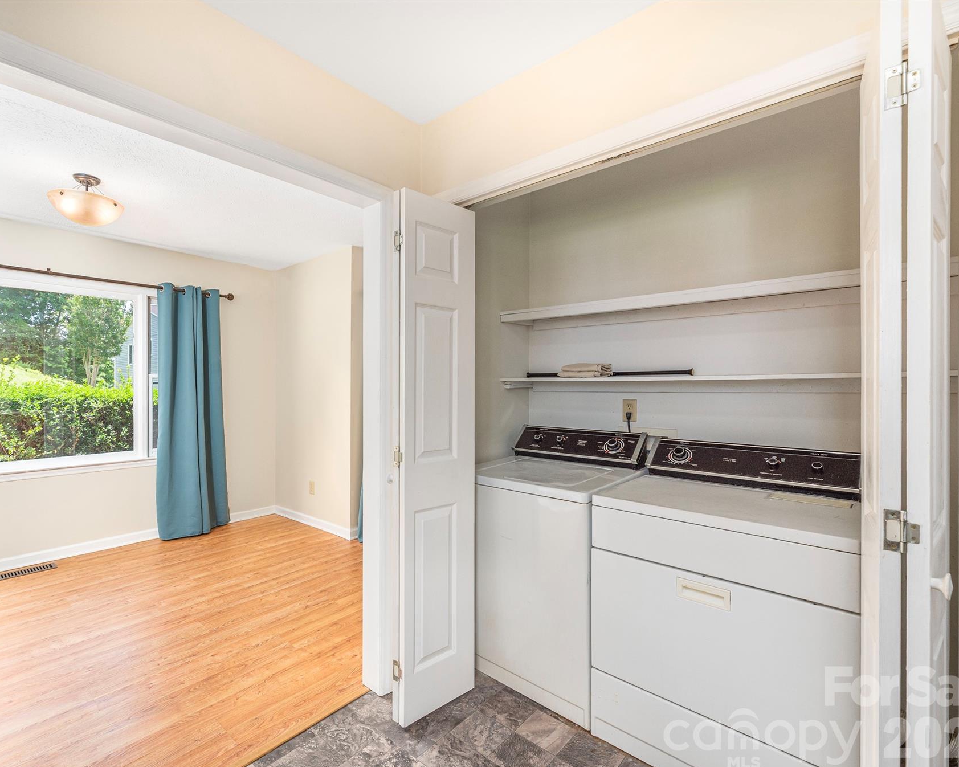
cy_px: 389
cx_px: 423
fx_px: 454
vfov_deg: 80.4
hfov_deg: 92.7
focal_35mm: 16
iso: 320
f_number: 8
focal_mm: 14
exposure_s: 1/200
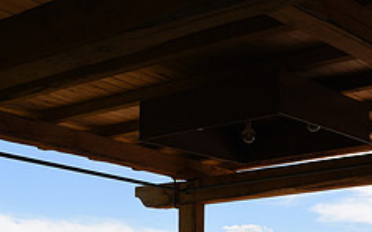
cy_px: 277
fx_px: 710
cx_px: 217
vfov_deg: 17.7
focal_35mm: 70
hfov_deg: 29.3
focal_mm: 28
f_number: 6.3
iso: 64
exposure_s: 1/250
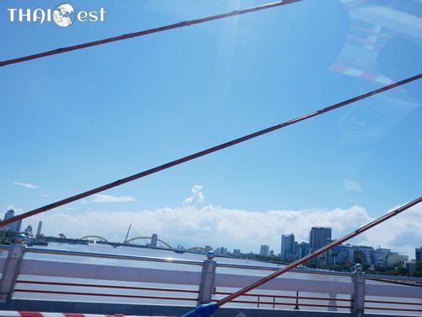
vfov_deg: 44.2
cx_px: 211
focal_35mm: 32
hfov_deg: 56.8
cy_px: 158
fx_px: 390
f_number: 7.1
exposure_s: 1/320
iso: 200
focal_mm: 16
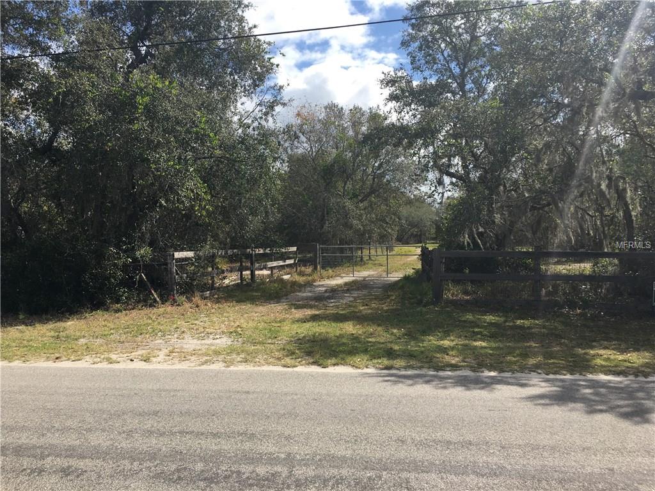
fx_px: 549
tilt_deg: -1.1
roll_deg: +0.8
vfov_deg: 48.2
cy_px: 246
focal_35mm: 29
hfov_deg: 61.7
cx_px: 328
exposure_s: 1/1350
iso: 25
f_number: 2.2
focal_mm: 4.15
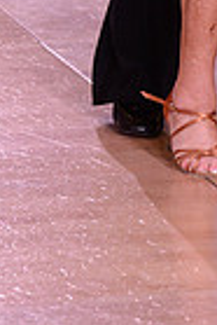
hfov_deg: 2.8
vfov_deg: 4.1
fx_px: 4509
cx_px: 298
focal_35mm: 500
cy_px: -351
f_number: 5.6
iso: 2000
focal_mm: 120
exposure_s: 1/250
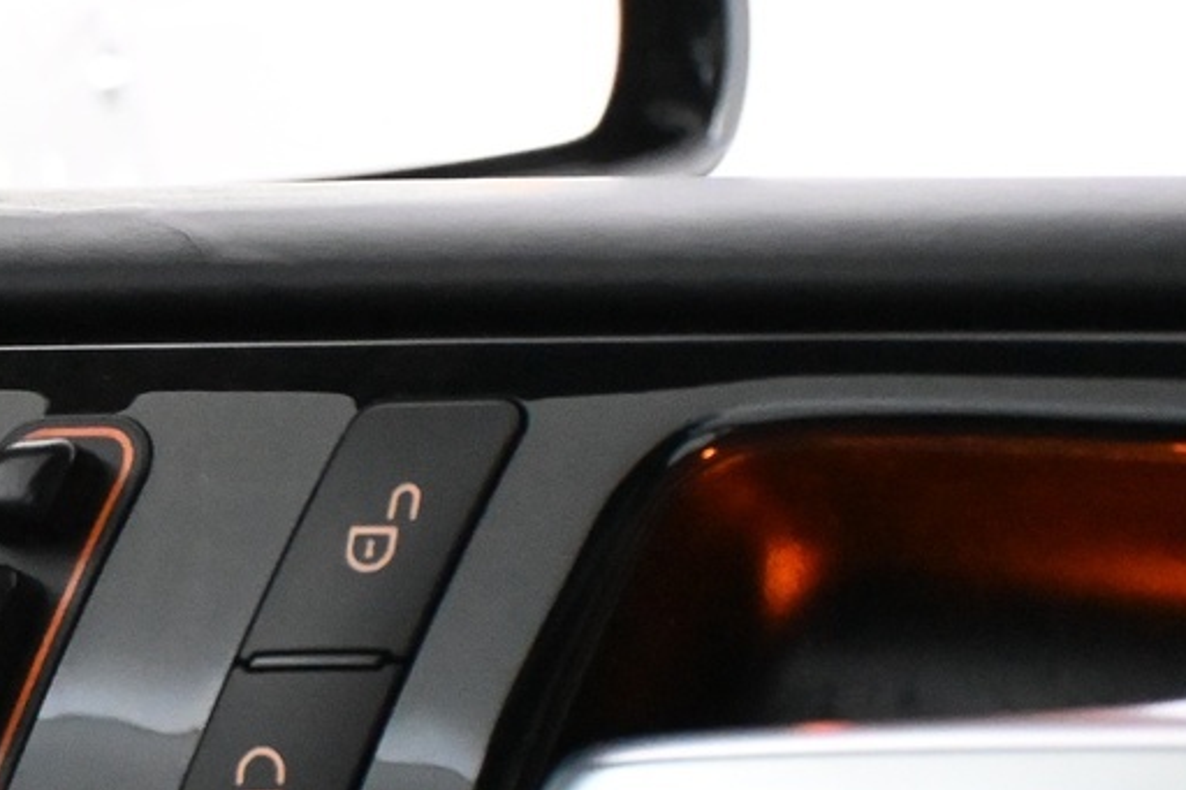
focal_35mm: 171
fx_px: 5631
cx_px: -618
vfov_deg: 8.0
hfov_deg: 11.5
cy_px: 449
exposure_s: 1/60
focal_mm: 36
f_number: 5.3
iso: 8000
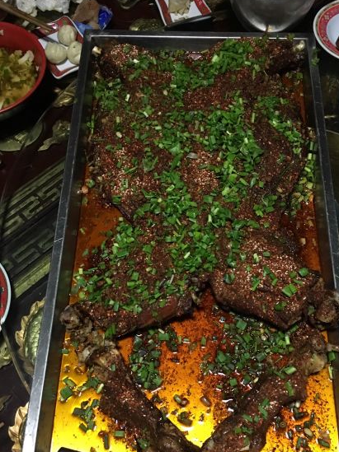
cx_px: 216
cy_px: 266
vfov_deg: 49.9
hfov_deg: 38.3
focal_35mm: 37
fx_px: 484
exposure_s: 1/8
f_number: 2.2
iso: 100
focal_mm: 4.15
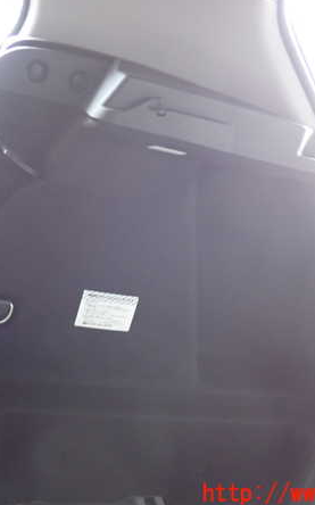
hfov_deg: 29.7
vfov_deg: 46.2
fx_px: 591
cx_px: 118
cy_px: 252
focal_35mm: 43
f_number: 2.3
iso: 500
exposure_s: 1/30
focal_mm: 5.4
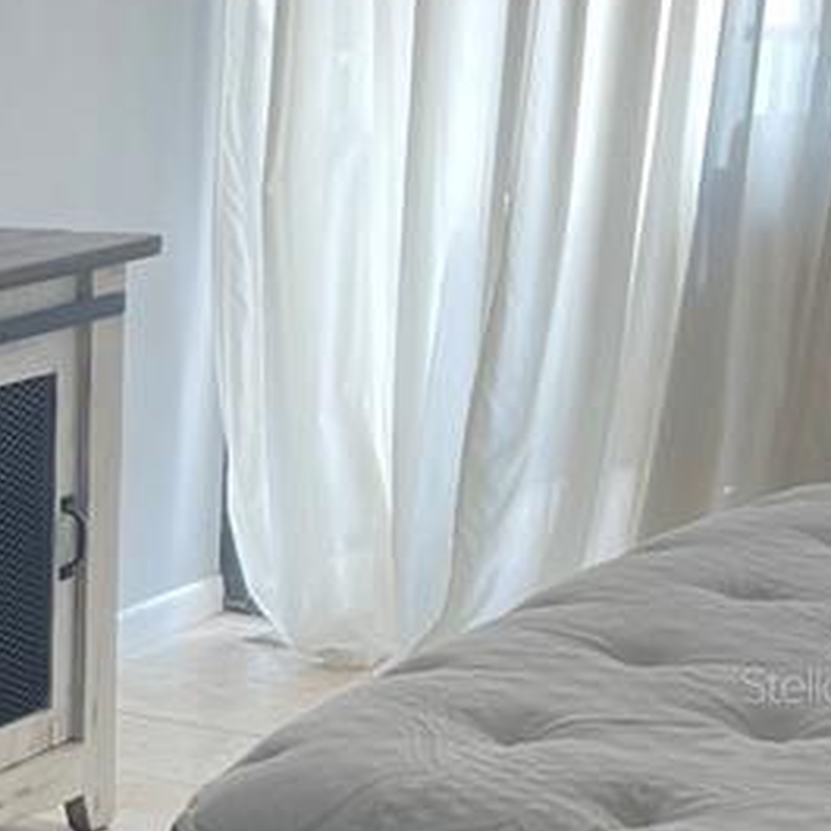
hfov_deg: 15.3
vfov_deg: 16.6
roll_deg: +2.5
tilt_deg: -13.9
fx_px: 2825
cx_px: -448
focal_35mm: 104
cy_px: 684
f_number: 1.6
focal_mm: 4.2
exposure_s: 1/60
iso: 64
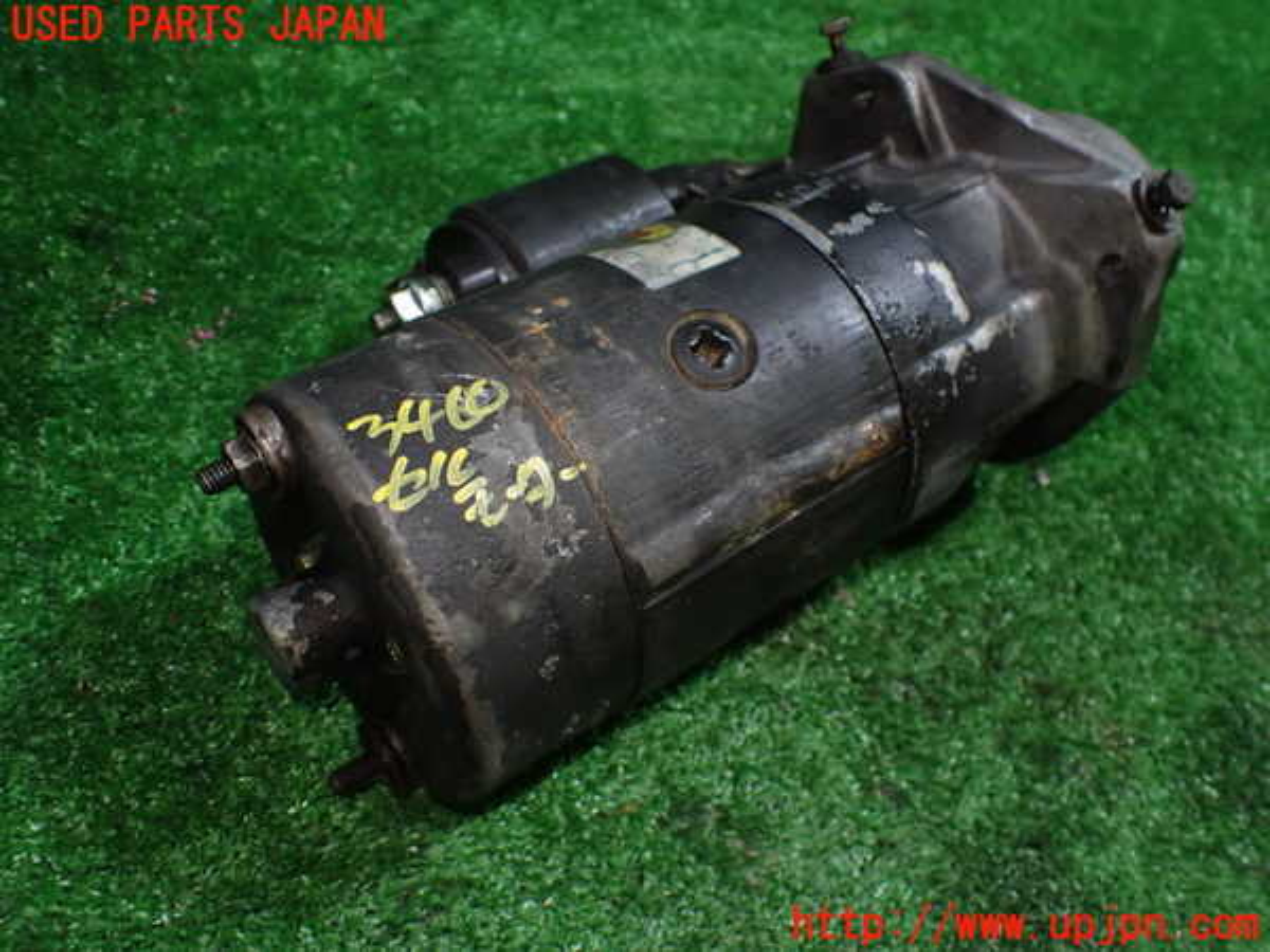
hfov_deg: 60.0
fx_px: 1101
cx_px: 635
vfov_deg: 46.8
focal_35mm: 30
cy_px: 476
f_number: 2.3
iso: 640
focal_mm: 5.4
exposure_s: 1/125
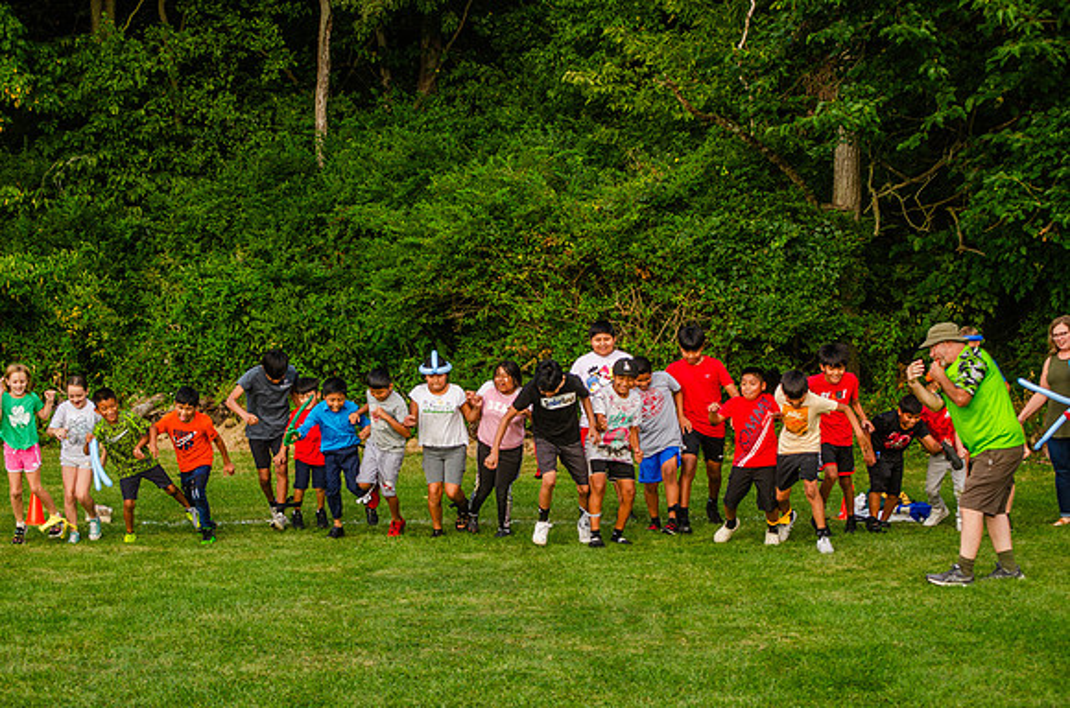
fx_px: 2447
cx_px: 535
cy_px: 354
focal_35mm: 82
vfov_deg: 16.5
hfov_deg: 24.7
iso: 200
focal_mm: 55
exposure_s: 1/200
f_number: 7.1
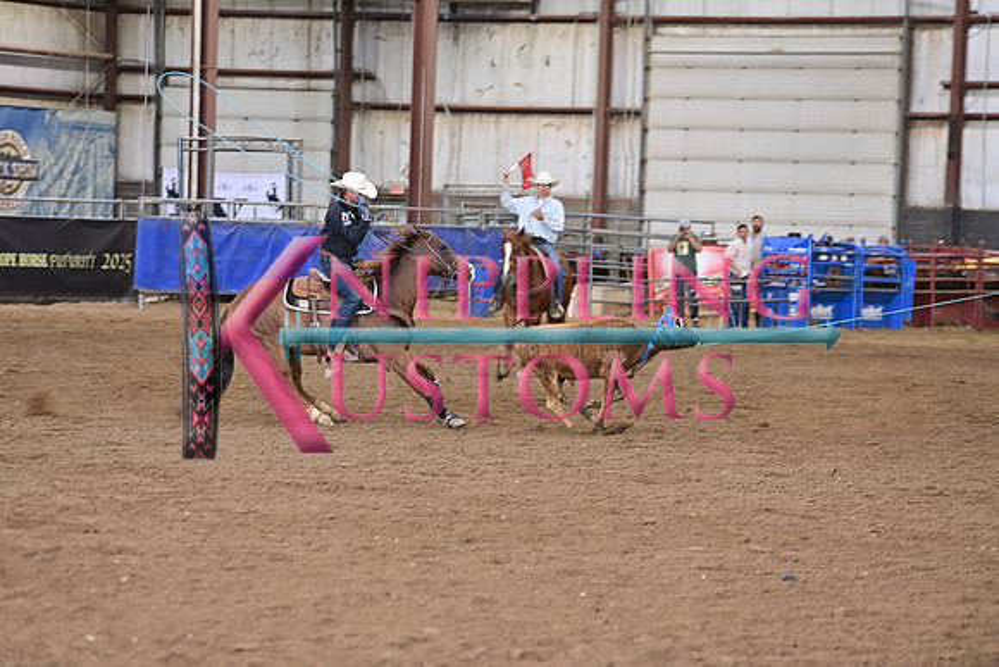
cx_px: 500
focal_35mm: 185
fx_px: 5135
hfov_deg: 11.1
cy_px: 334
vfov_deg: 7.4
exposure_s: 1/250
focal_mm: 185
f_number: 3.5
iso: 2500
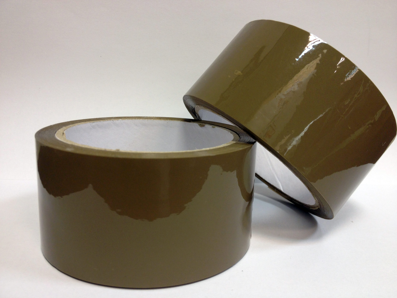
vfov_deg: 40.7
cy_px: 149
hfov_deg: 52.6
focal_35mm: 35
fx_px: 401
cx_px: 198
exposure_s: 1/20
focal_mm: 4.28
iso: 64
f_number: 2.4
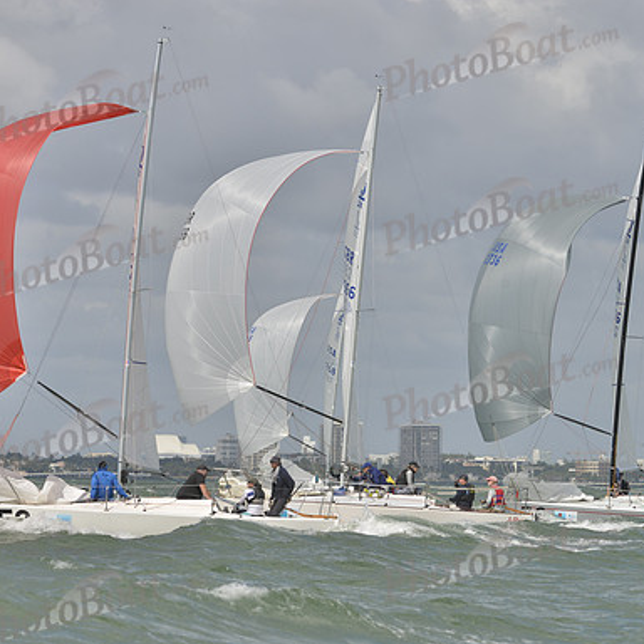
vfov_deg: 6.8
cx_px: 297
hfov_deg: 6.8
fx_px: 5409
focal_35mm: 257
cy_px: 323
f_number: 8
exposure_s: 1/1600
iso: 280
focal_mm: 200
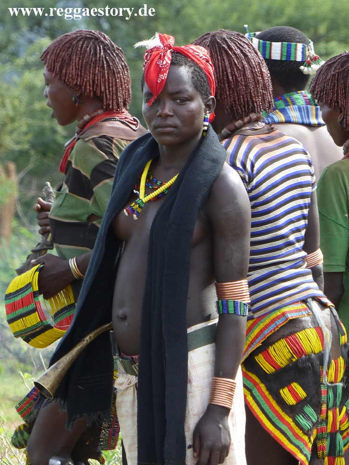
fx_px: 4638
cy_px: 232
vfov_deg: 5.7
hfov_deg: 4.3
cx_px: 174
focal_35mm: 345
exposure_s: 1/160
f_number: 4
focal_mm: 62.1
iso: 100
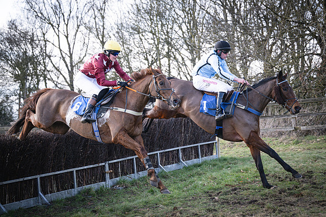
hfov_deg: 28.8
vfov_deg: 19.5
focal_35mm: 70
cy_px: 108
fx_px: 634
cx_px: 163
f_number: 2.8
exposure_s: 1/1600
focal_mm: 70
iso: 400
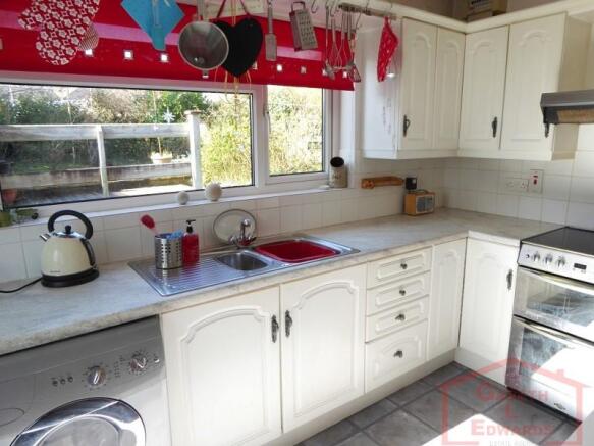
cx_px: 297
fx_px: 412
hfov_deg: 71.6
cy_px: 223
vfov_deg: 56.8
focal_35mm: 24
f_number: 4.5
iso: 100
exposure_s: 1/60
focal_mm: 4.3
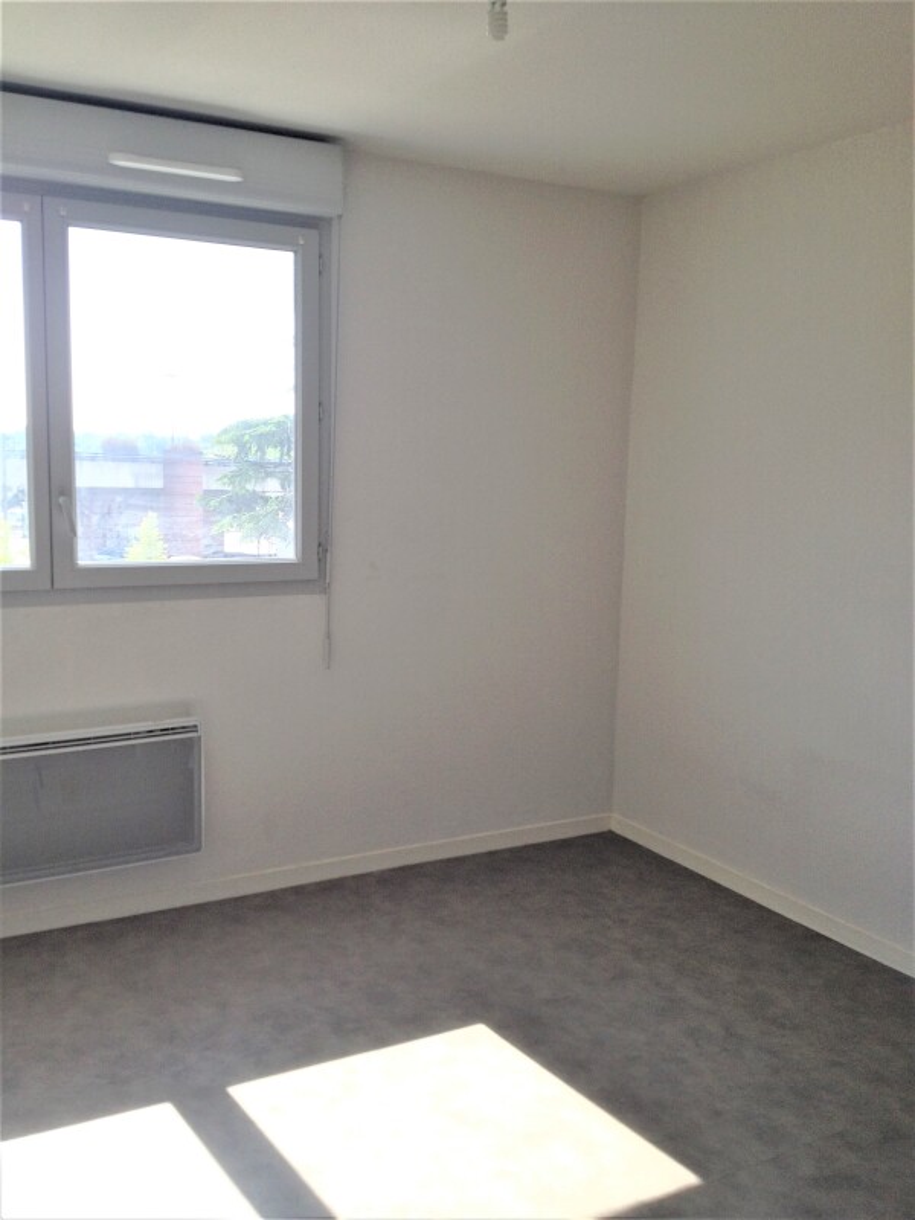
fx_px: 1234
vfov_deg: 52.6
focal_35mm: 35
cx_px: 458
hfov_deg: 40.7
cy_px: 610
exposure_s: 1/265
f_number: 2.4
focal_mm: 4.28
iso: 50
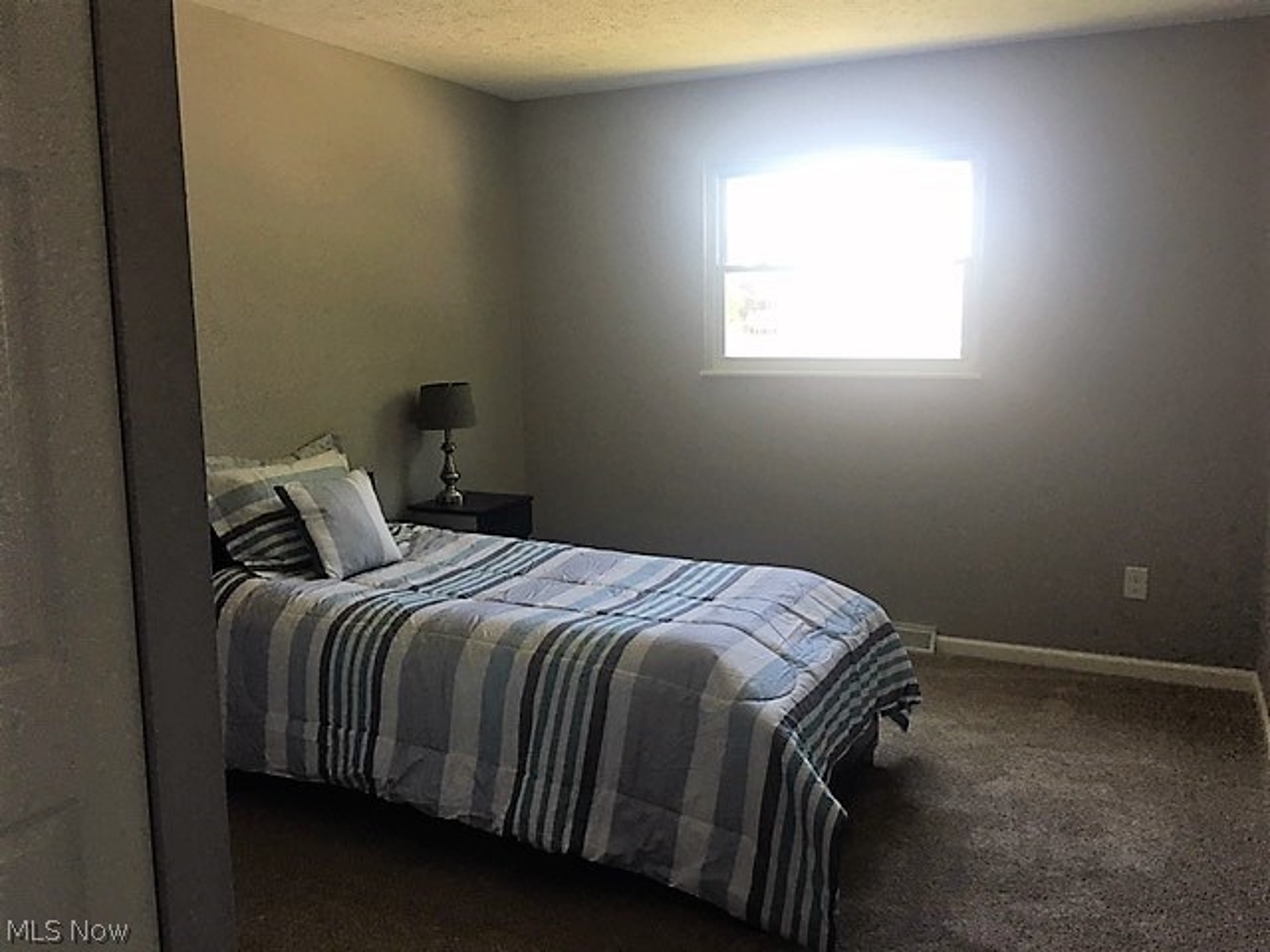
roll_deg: +0.7
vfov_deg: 48.2
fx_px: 1064
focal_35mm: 29
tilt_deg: -6.4
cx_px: 635
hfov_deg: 61.7
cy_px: 476
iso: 40
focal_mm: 4.15
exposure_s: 1/30
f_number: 2.2
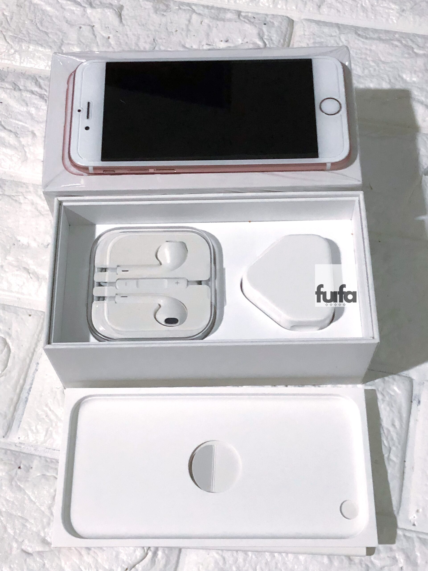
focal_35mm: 29
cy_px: 286
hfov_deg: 48.2
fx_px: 478
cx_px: 214
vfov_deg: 61.7
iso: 100
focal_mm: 4.15
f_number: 2.2
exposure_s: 1/4
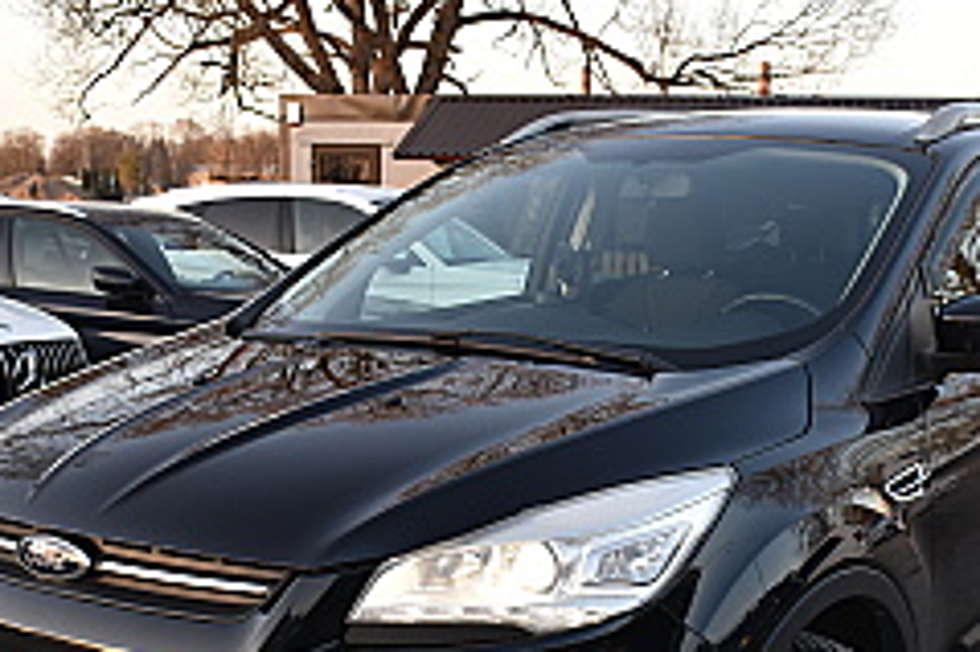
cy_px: 515
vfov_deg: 23.1
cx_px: 562
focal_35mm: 58
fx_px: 1573
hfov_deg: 34.5
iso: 400
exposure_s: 1/125
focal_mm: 23
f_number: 7.1
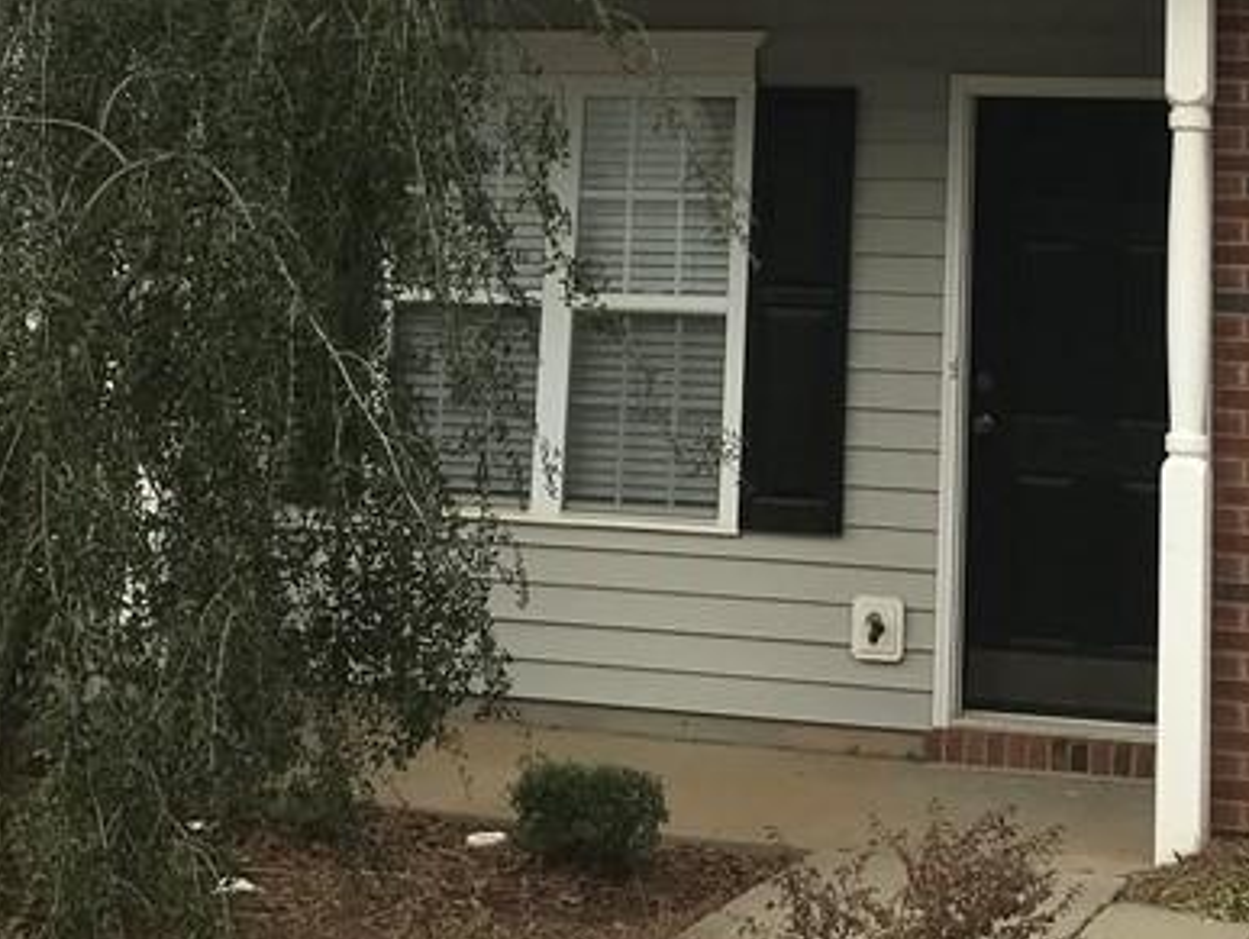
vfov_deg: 18.7
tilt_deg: +11.7
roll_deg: -0.5
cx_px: 907
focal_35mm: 74
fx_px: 2673
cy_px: -236
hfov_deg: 26.0
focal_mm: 3.99
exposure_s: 1/1773
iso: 20
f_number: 1.8
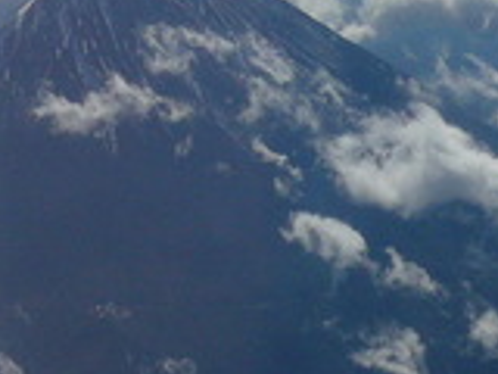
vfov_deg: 6.5
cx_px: 246
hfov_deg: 8.8
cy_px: -143
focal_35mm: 225
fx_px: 3237
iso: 100
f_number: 11
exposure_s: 1/500
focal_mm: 8.8
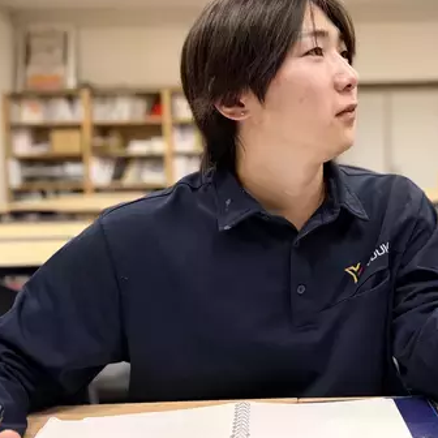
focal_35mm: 41
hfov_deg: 39.7
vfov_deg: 40.8
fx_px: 587
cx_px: 334
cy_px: 179
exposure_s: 1/50
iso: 200
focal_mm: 5.96
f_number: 1.6
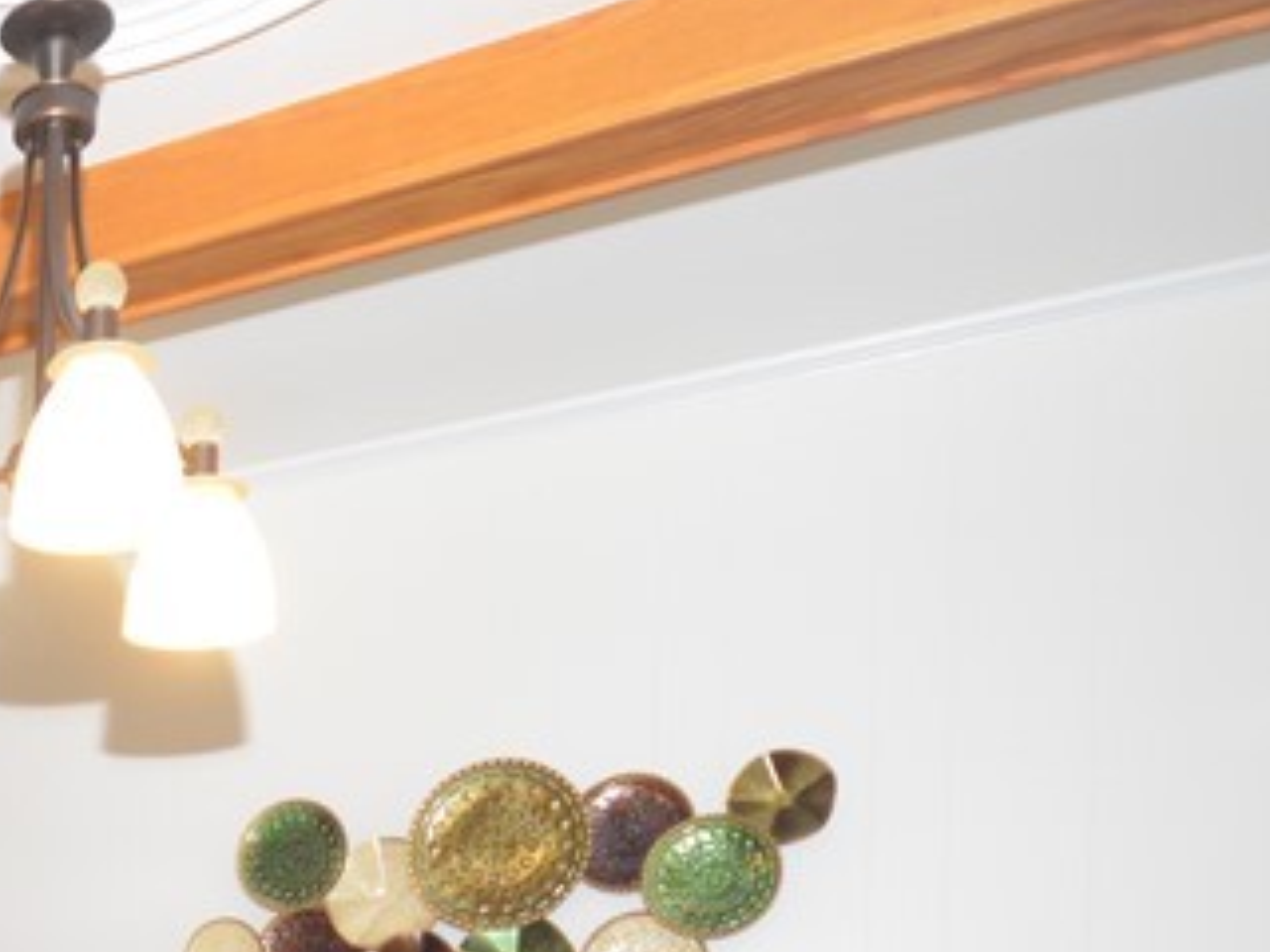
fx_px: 1798
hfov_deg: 31.2
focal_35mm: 49
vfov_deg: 26.1
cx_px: -335
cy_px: 1176
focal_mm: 10
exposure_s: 1/60
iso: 800
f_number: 4
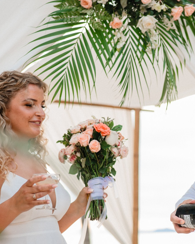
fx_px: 722
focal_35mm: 100
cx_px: 147
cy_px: 171
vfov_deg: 19.1
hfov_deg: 15.3
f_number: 2
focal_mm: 50
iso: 640
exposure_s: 1/400
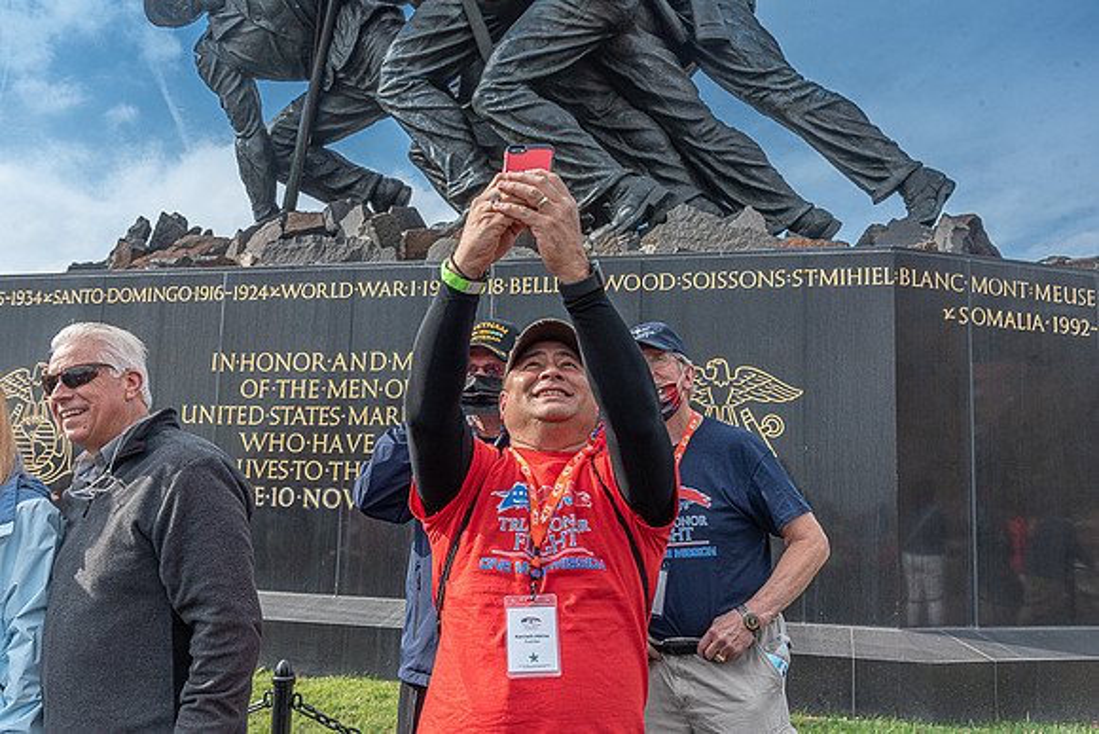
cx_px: 550
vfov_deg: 38.9
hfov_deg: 55.8
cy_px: 367
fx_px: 1038
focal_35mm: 34
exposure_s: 1/400
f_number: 10
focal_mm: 34
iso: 500
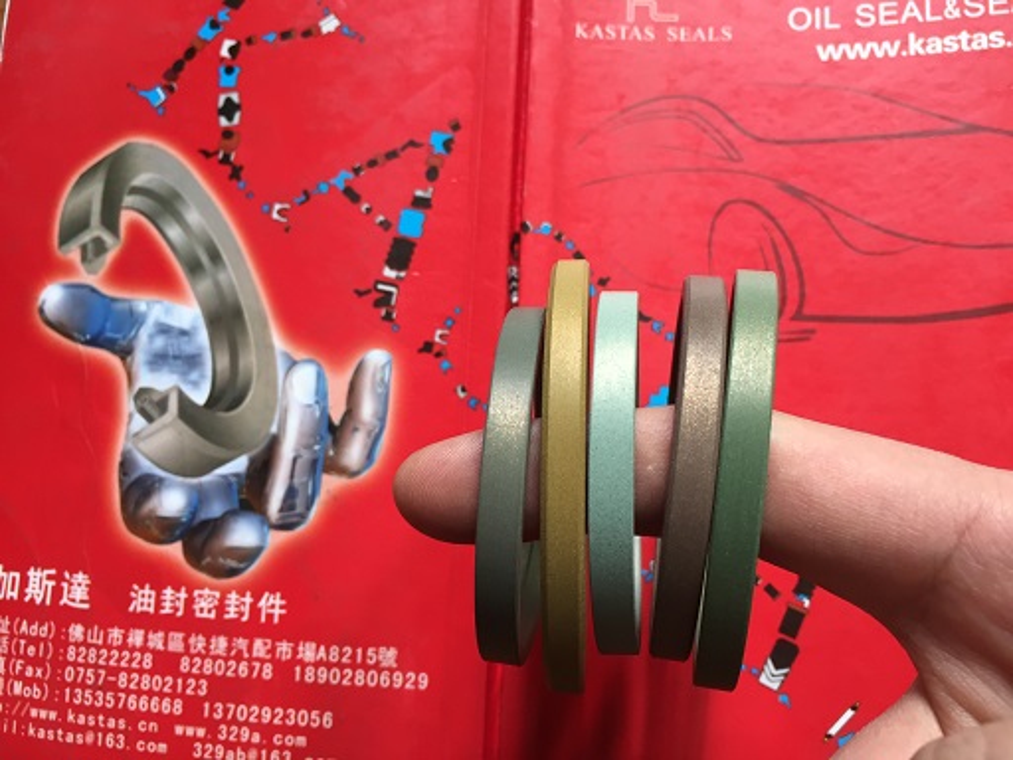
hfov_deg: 61.7
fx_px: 849
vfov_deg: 48.2
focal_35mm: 29
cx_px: 506
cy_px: 380
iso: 32
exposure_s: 1/33
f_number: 2.2
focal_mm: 4.15
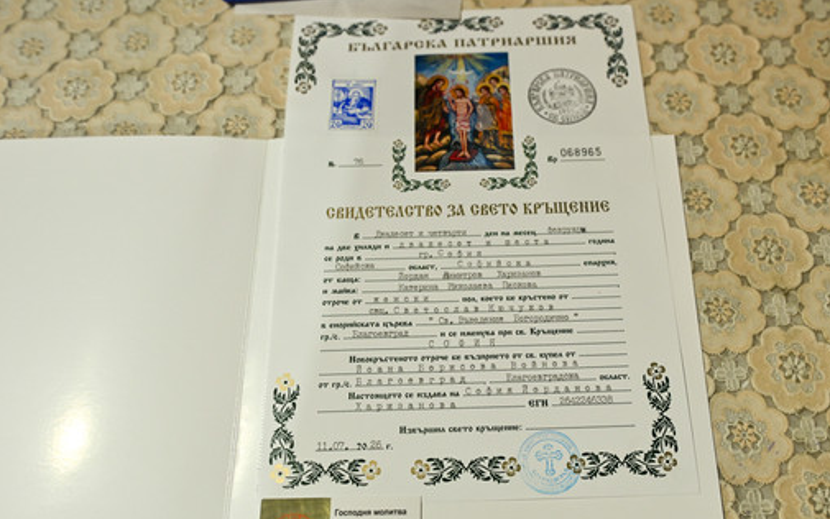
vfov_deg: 40.4
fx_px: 701
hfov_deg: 61.0
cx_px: 472
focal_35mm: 31
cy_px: 323
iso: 1250
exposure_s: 1/125
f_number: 2.8
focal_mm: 24
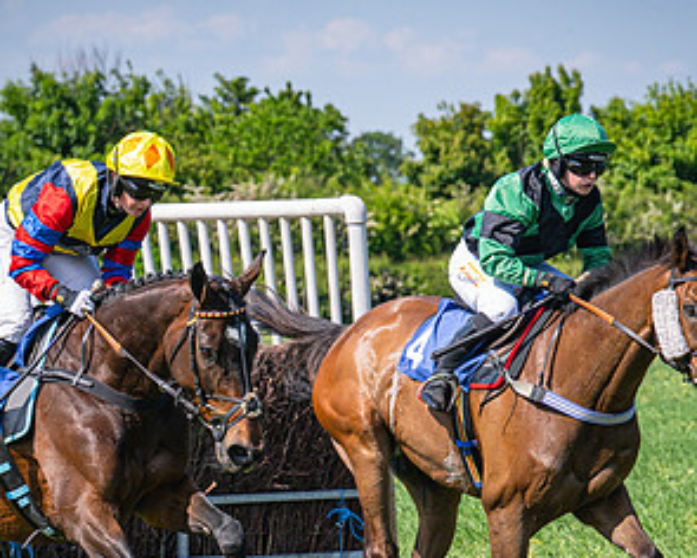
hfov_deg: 7.3
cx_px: 419
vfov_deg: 5.8
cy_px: 471
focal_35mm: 265
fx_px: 5467
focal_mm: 97
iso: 400
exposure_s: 1/2000
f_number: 5
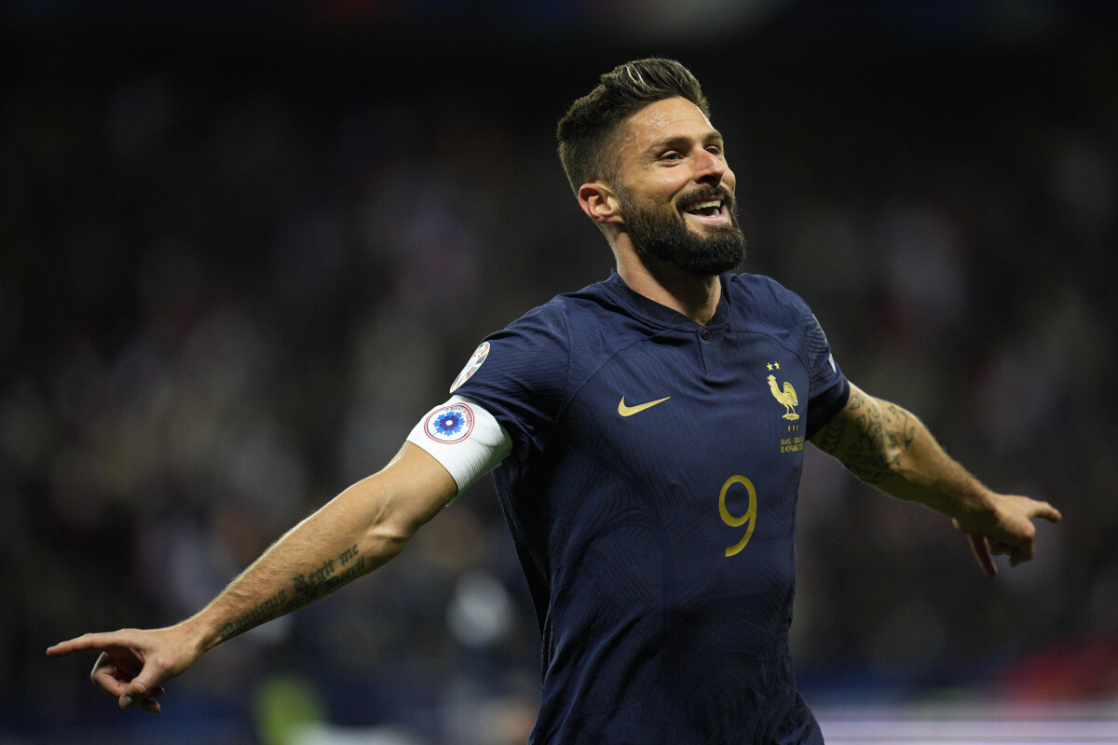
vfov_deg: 3.4
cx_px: 559
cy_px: 372
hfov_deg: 5.2
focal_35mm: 400
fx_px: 12421
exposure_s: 1/2500
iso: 4000
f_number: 2.8
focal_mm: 400
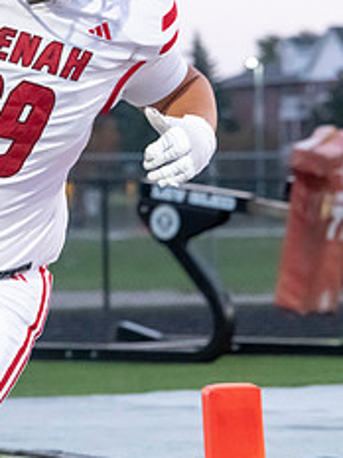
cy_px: 88
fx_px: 5086
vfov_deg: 5.1
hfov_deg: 3.9
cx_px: -10
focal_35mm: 385
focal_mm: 160
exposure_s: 1/400
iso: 10000
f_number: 7.1
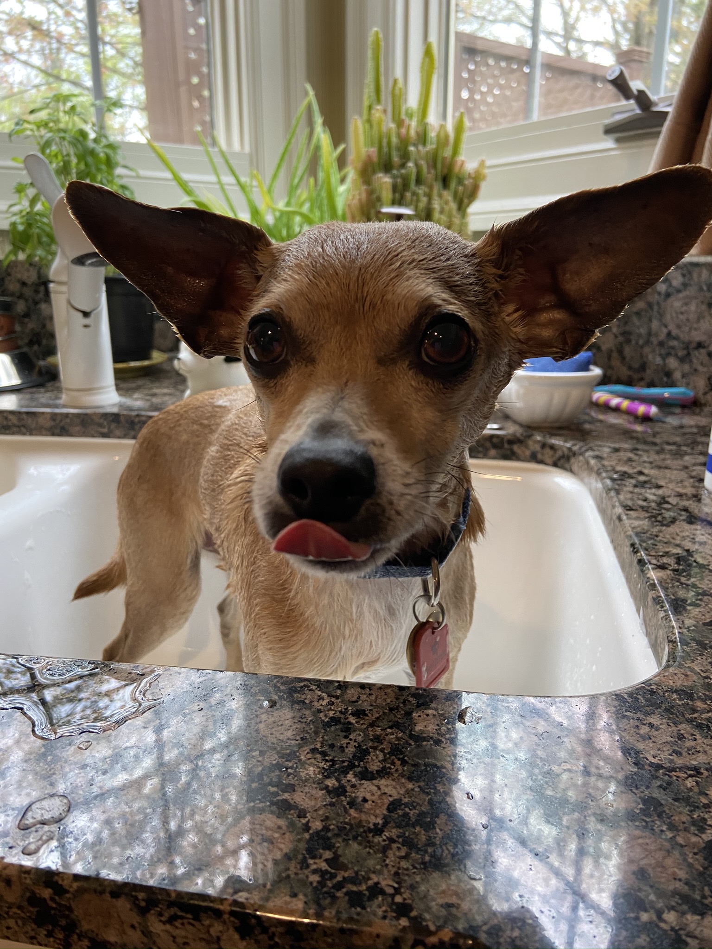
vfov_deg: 67.3
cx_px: 356
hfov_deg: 53.1
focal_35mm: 26
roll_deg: +0.2
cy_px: 474
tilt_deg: -16.0
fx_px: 713
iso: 160
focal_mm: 4.25
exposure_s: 1/60
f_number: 1.8
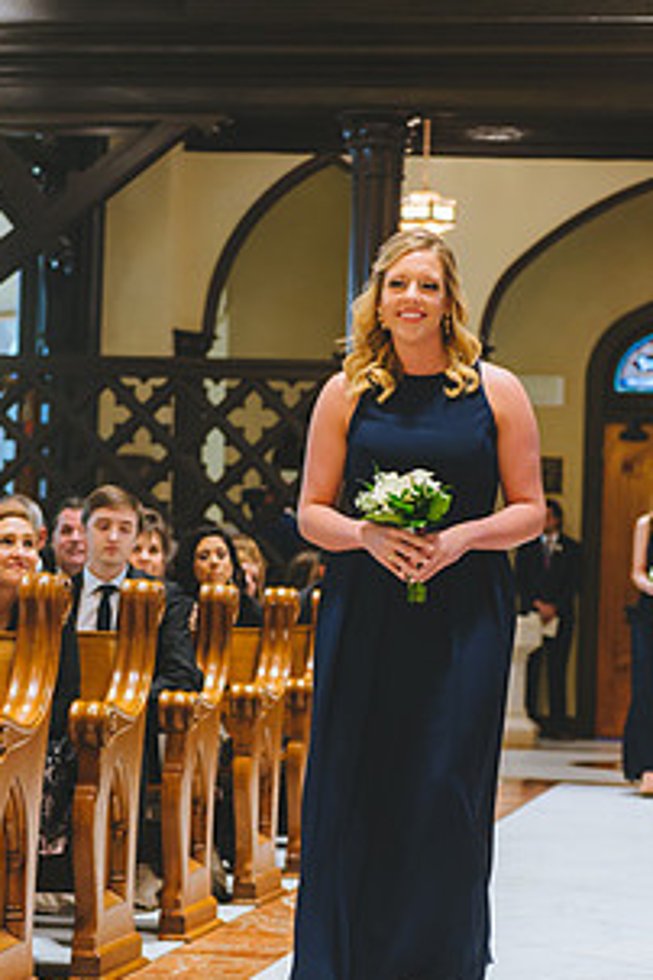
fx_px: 2829
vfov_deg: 19.6
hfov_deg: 13.2
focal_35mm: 104
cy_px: 589
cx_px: 388
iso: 2500
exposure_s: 1/125
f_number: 3.5
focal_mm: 70
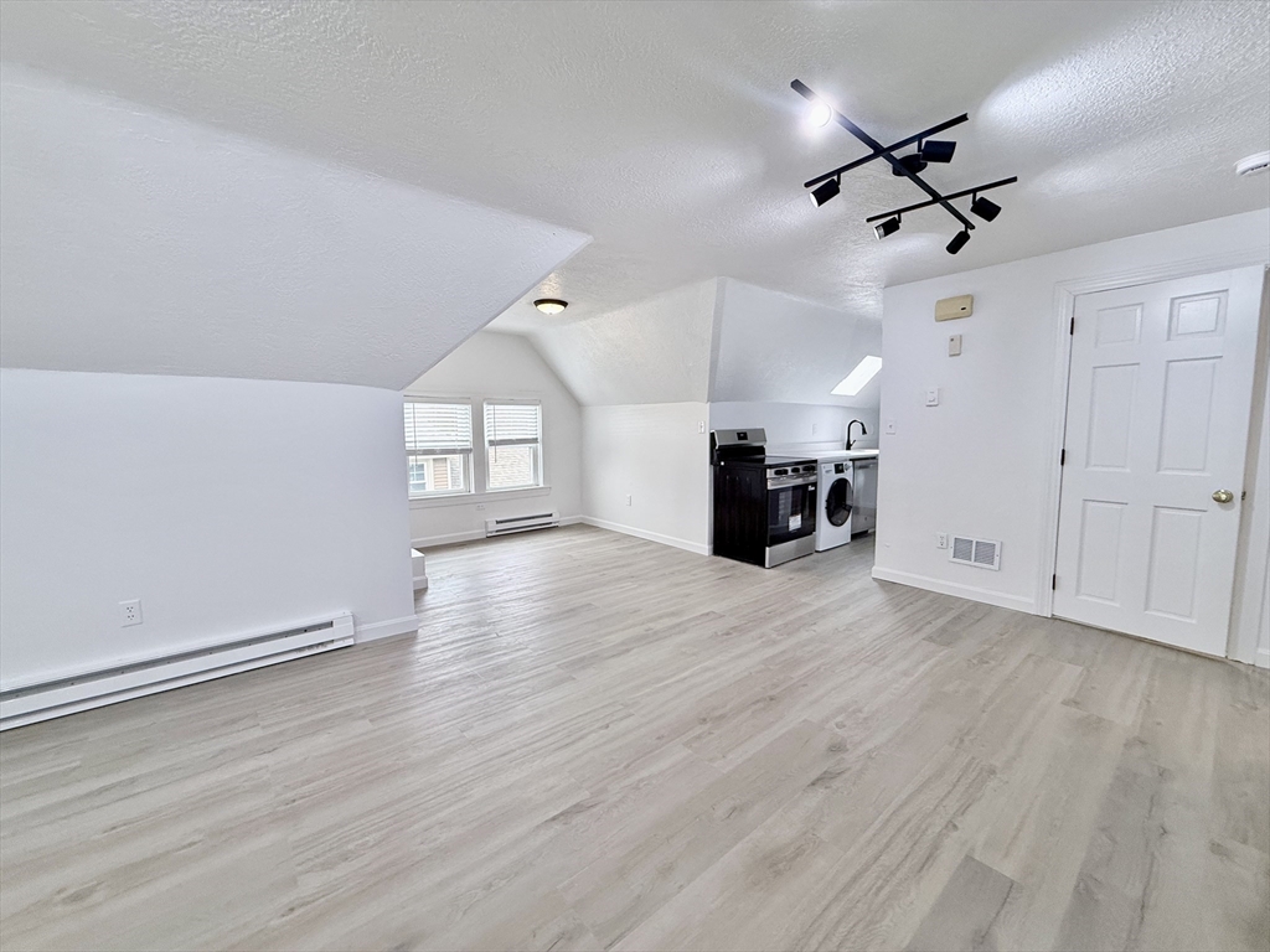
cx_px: 635
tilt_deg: -4.7
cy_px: 476
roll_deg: +0.6
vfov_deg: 85.7
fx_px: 514
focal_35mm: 14
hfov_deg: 102.1
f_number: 2.2
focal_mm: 2.22
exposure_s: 1/120
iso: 125
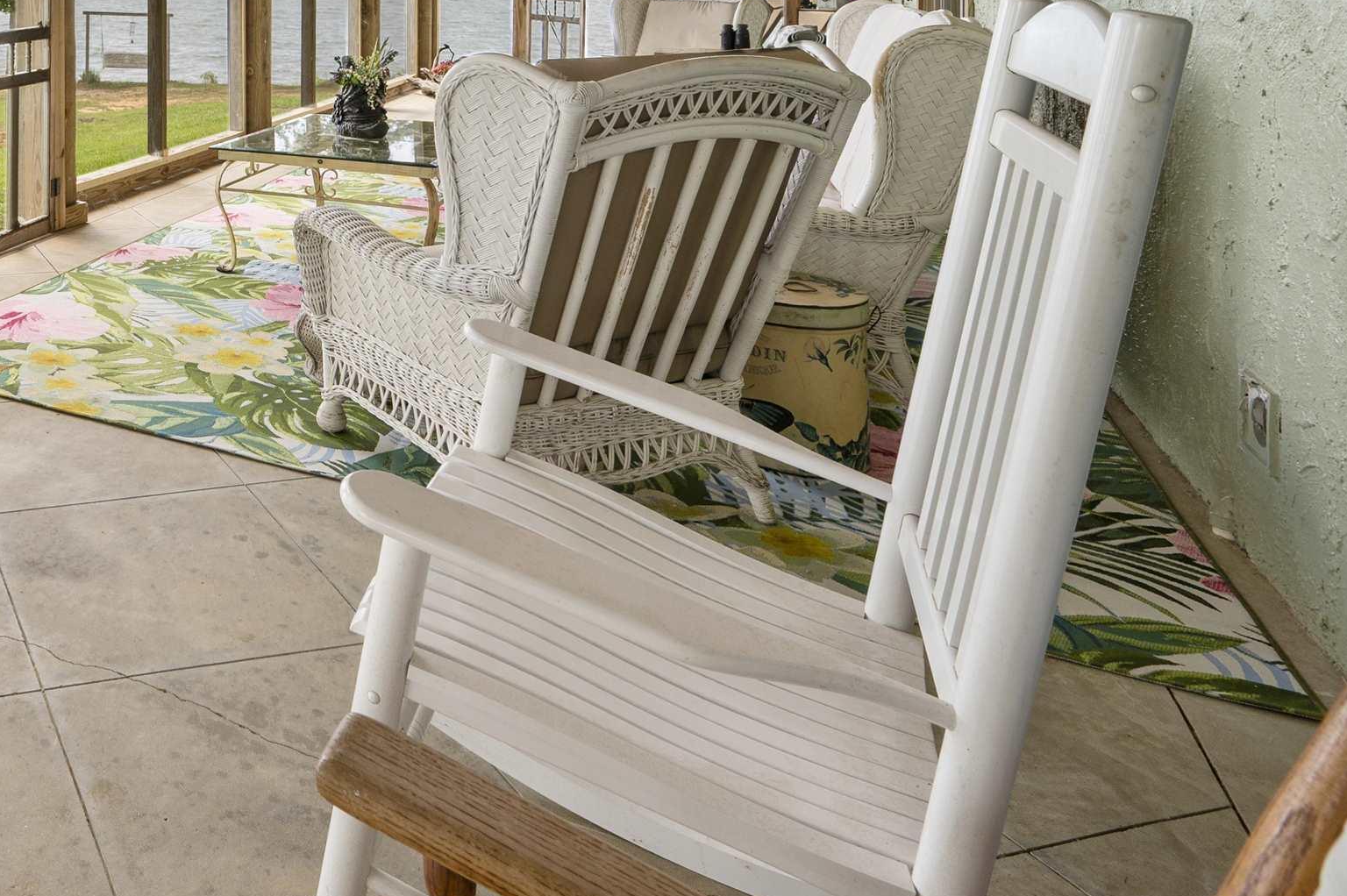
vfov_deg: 43.0
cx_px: 39
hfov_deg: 53.4
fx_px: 1047
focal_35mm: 28
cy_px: 114
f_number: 8
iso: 100
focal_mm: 14
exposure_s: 1/30
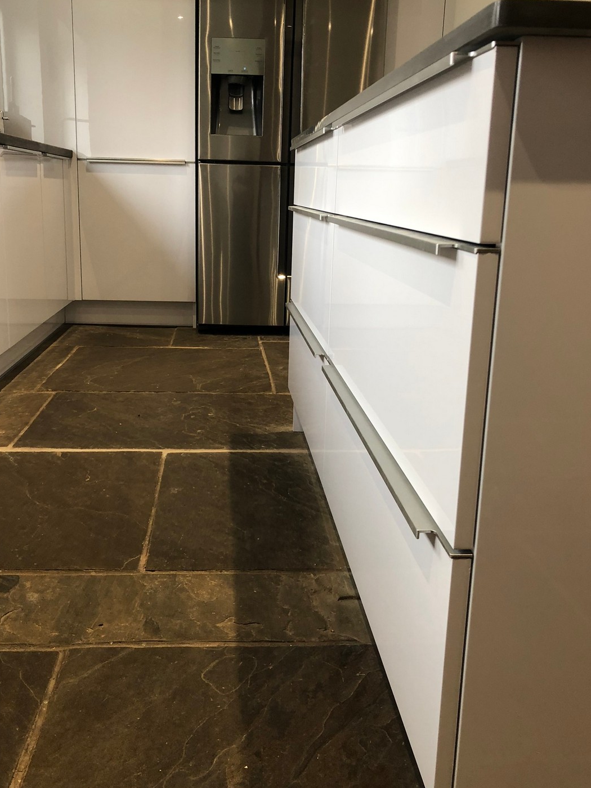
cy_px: 359
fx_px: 728
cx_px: 285
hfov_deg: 44.2
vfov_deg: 56.7
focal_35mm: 32
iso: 40
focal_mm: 4
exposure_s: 1/20
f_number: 1.8
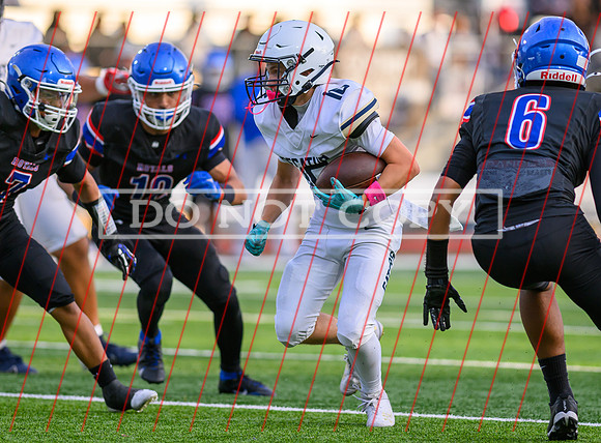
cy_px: 176
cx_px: 375
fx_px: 7831
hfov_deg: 4.4
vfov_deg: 3.2
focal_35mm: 454
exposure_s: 1/1250
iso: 400
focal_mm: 300
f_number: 2.8
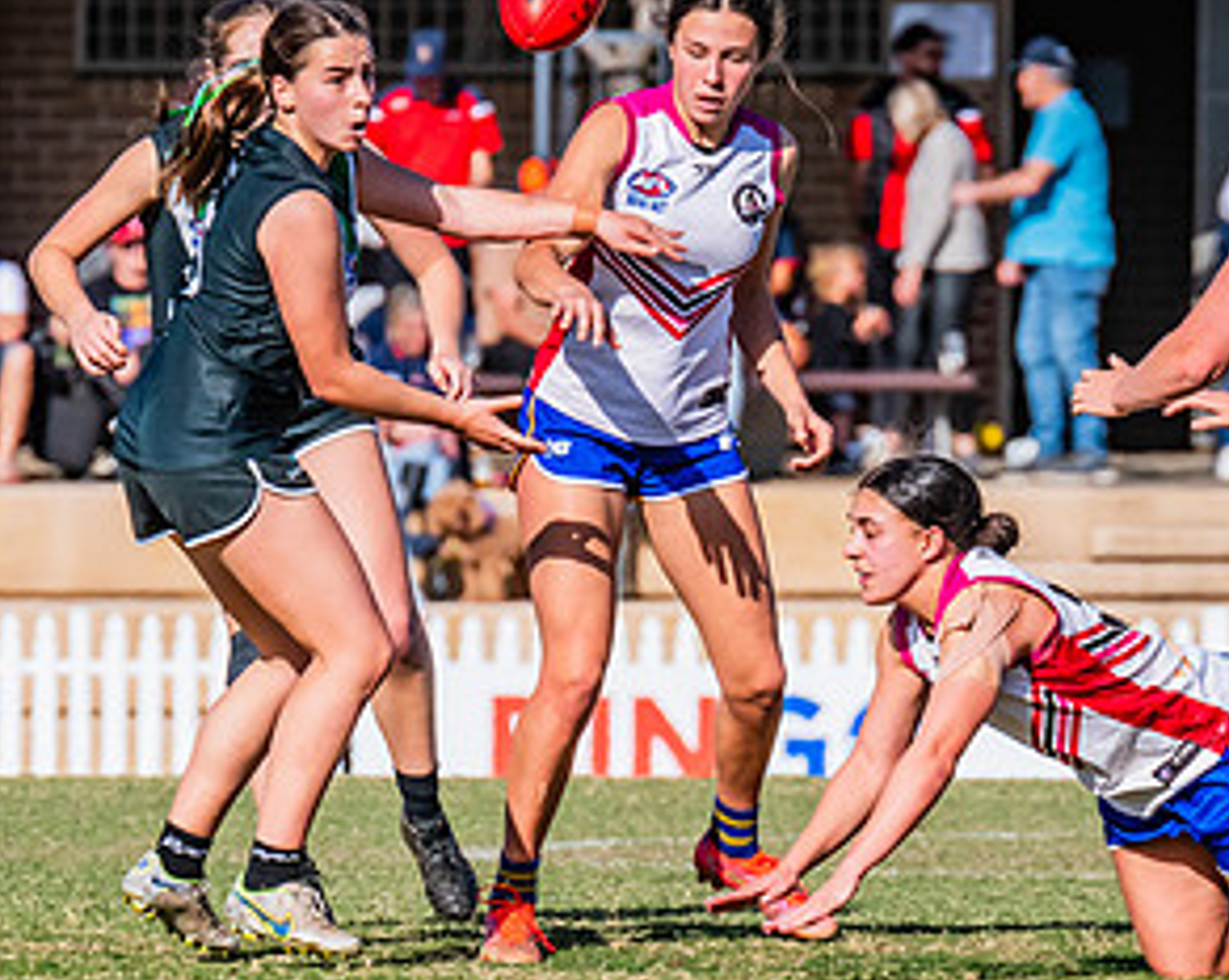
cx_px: 1175
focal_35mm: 1066
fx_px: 38735
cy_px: 723
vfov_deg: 1.5
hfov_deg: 1.8
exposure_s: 1/1600
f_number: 13
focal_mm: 420
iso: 800
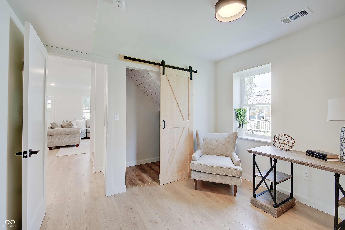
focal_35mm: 15
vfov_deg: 77.3
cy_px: 115
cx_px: 172
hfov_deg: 100.4
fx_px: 144
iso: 100
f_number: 9
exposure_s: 1/5
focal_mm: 10
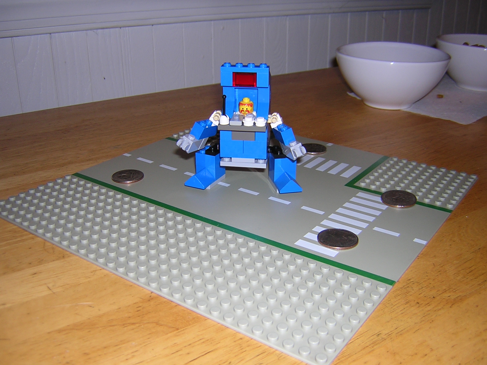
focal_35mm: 36
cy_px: 182
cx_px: 244
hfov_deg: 51.4
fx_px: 506
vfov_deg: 39.7
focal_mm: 4.7
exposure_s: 1/60.1
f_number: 2.6
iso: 100
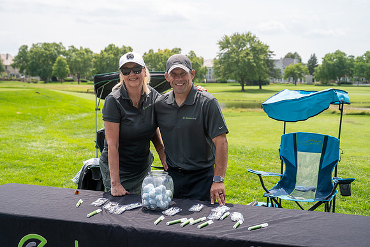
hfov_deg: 38.1
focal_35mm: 52
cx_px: 185
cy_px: 124
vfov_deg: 25.9
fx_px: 536
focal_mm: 52
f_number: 5
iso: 250
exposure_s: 1/1000
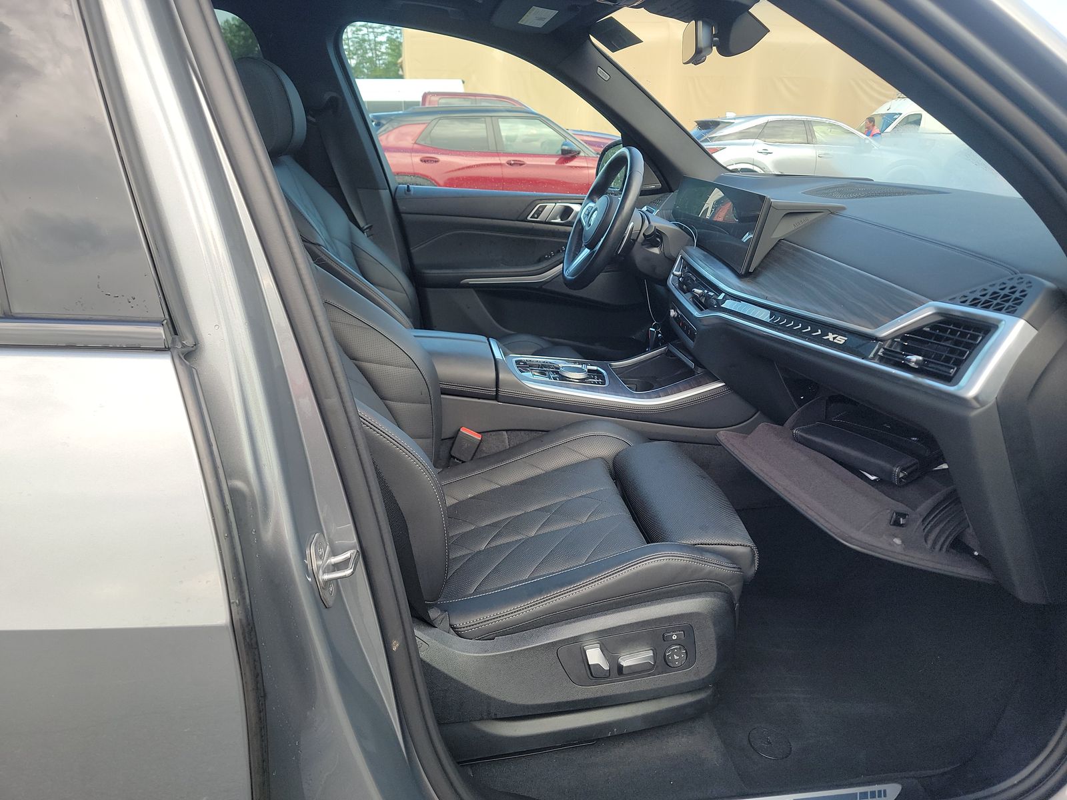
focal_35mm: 24
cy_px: 400
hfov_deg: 71.6
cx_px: 534
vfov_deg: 56.8
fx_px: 740
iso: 87
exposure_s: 1/119
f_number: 1.8
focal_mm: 6.7
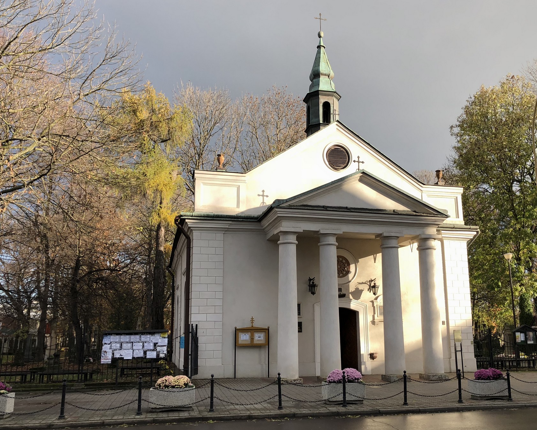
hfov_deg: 52.7
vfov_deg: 43.4
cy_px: 226
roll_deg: +1.2
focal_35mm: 34
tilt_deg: +11.3
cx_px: 296
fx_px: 540
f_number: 1.8
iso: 20
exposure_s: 1/471
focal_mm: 3.99
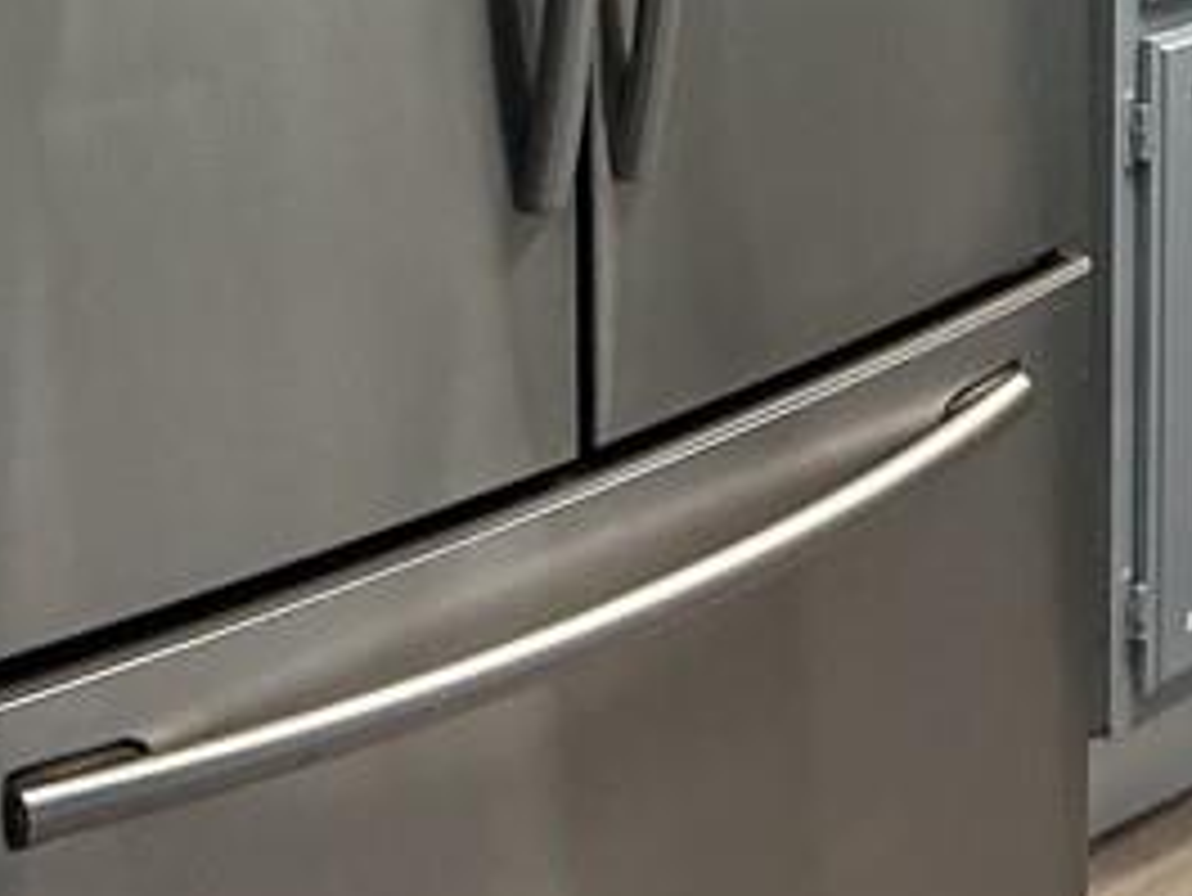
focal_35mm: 112
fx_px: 3858
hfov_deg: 16.4
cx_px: 1628
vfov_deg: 12.4
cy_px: -549
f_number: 1.8
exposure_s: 1/60
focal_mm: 3
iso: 50
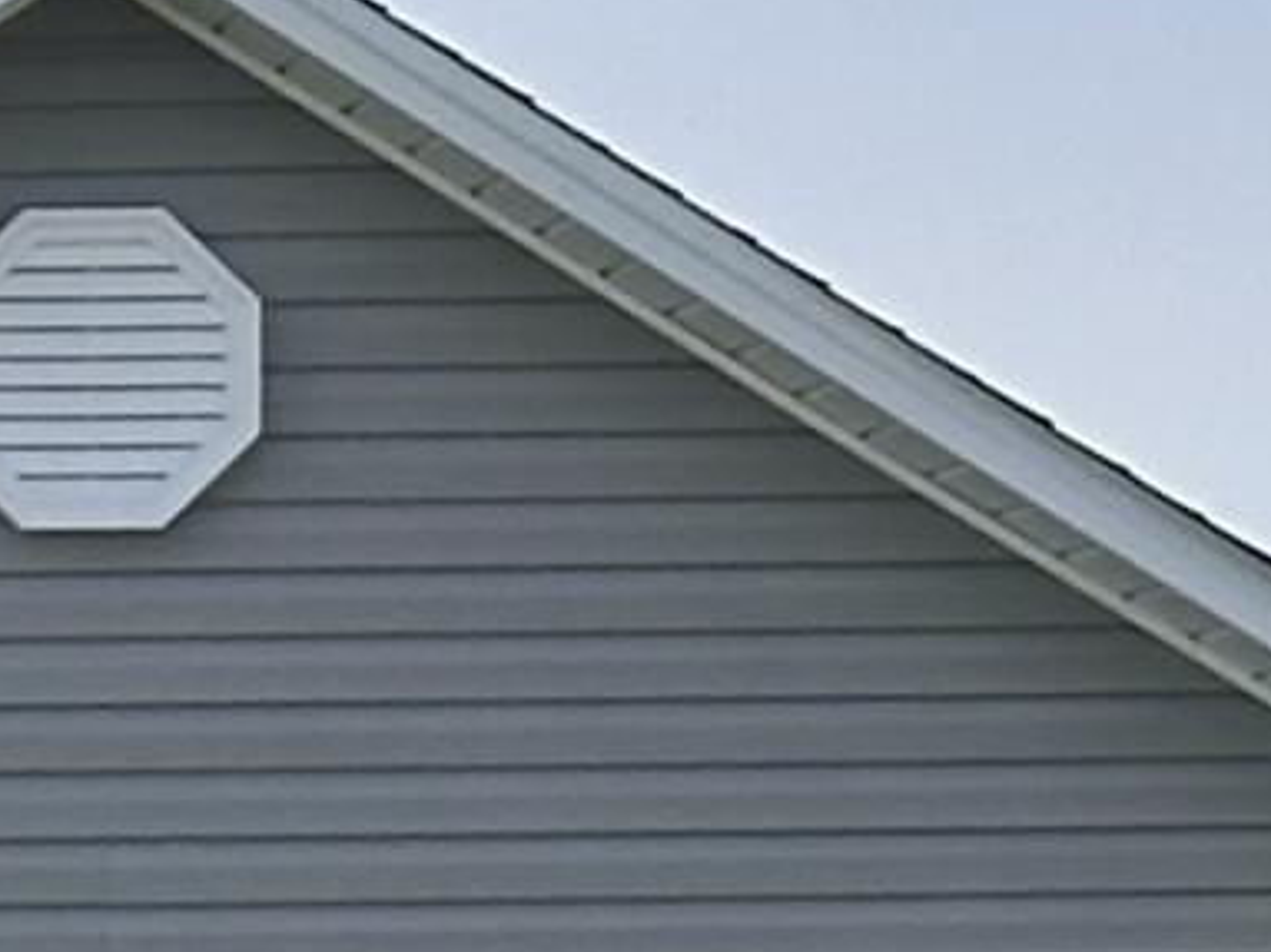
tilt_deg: +1.6
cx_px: -3392
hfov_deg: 4.9
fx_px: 13801
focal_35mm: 376
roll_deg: +0.2
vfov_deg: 3.9
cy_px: 1214
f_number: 1.78
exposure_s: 1/3597
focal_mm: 6.86
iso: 64
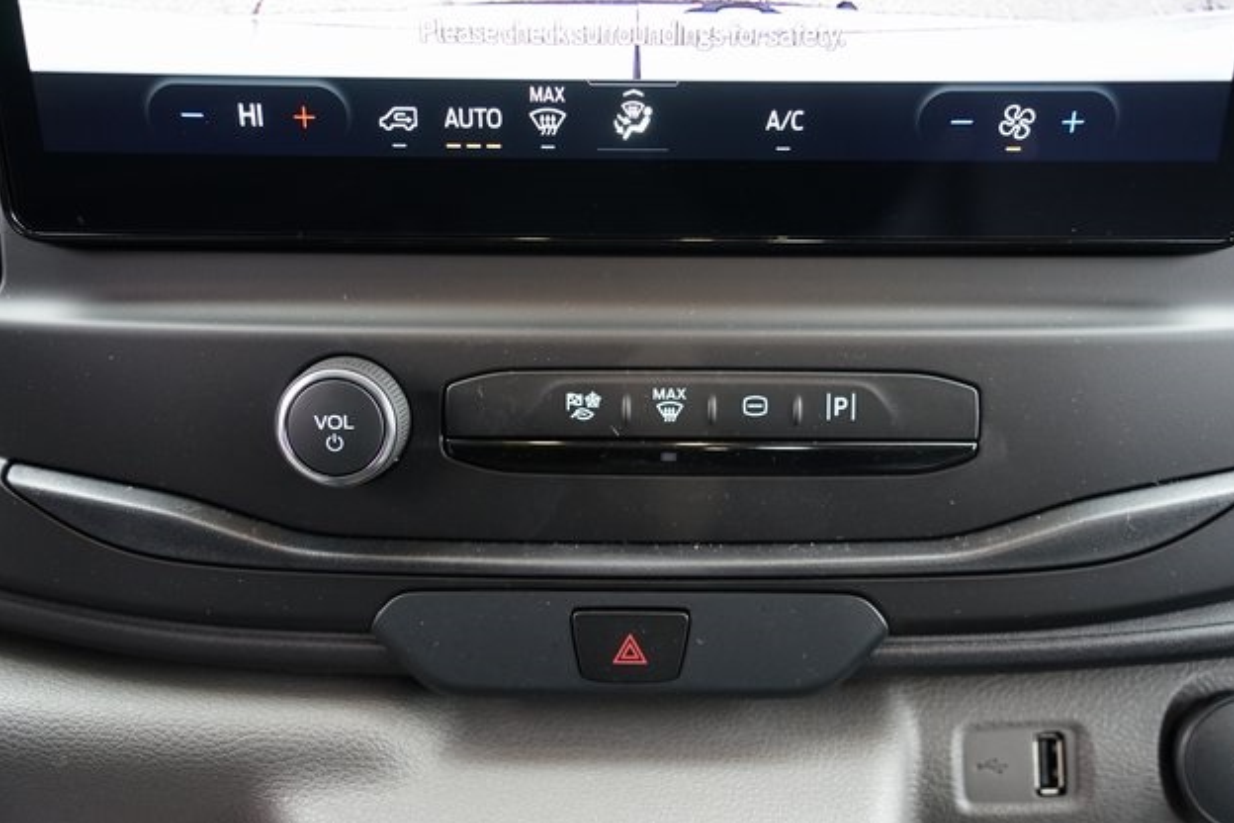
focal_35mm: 40
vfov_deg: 33.4
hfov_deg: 48.5
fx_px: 1371
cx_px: 629
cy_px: 405
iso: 1250
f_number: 4
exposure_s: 1/60
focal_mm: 39
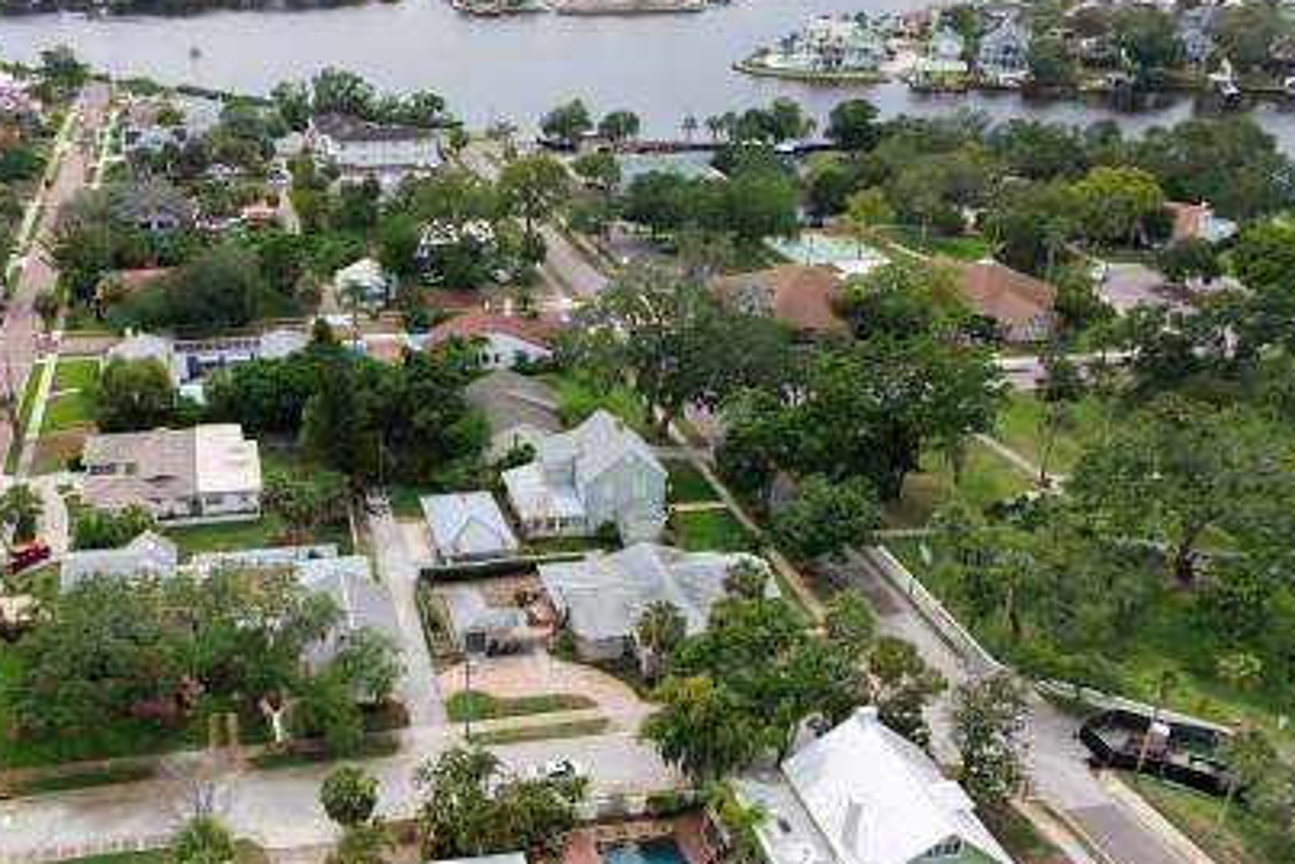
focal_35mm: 33
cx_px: 418
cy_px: 562
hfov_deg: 55.8
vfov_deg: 39.6
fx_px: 1187
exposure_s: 1/769
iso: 100
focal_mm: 3.05
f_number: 2.2
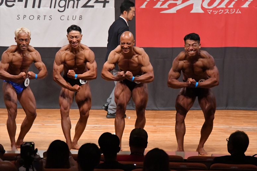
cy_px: 86
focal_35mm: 240
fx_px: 1713
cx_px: 128
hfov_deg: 8.6
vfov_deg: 5.7
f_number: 5.6
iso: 10000
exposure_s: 1/400
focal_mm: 160
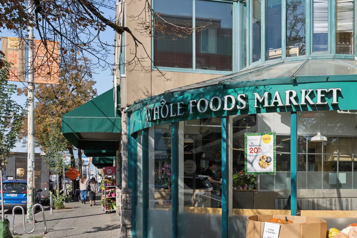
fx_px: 428
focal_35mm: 43
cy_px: 120
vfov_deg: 31.1
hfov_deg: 44.8
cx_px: 230
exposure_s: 1/1250
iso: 320
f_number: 7.1
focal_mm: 33.1
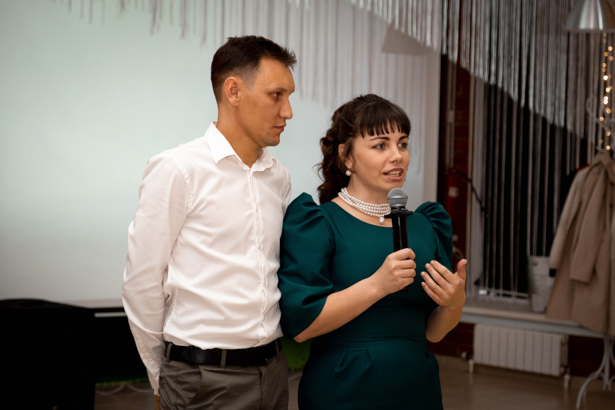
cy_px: 214
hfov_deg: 21.5
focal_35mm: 95
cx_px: 317
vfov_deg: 14.4
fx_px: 1618
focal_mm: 55
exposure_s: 1/125
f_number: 4
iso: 800
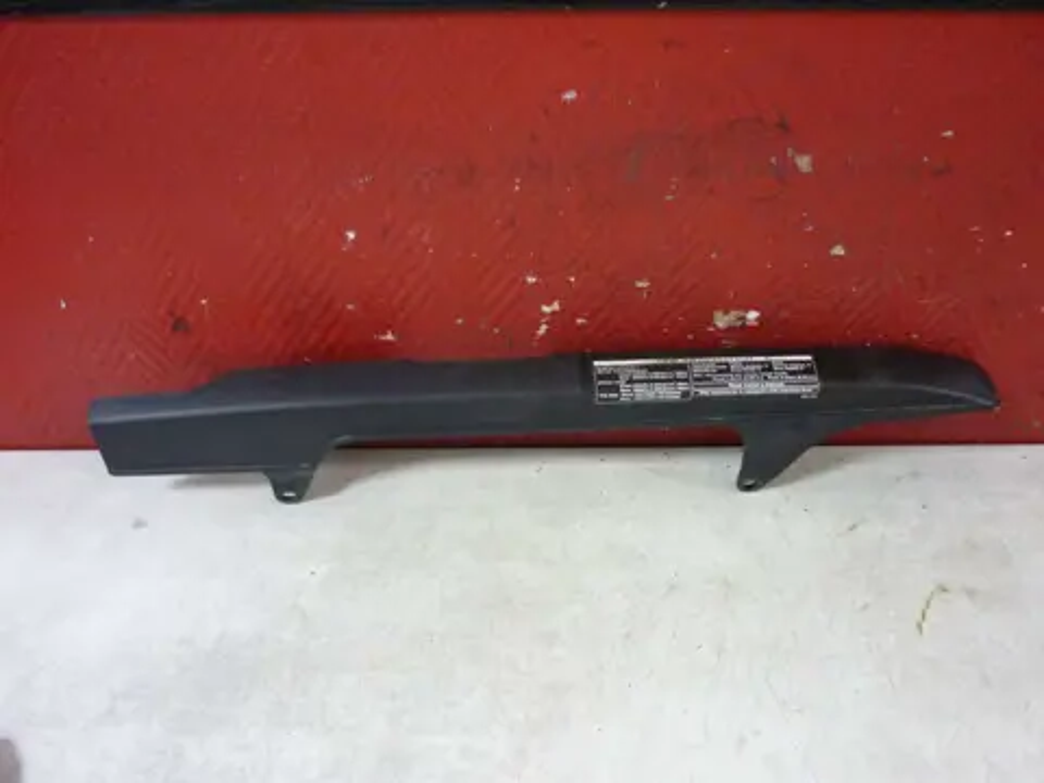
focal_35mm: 33
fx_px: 995
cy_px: 392
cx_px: 522
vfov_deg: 42.9
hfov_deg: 55.4
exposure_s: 1/8
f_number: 2.8
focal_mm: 5.5
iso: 400
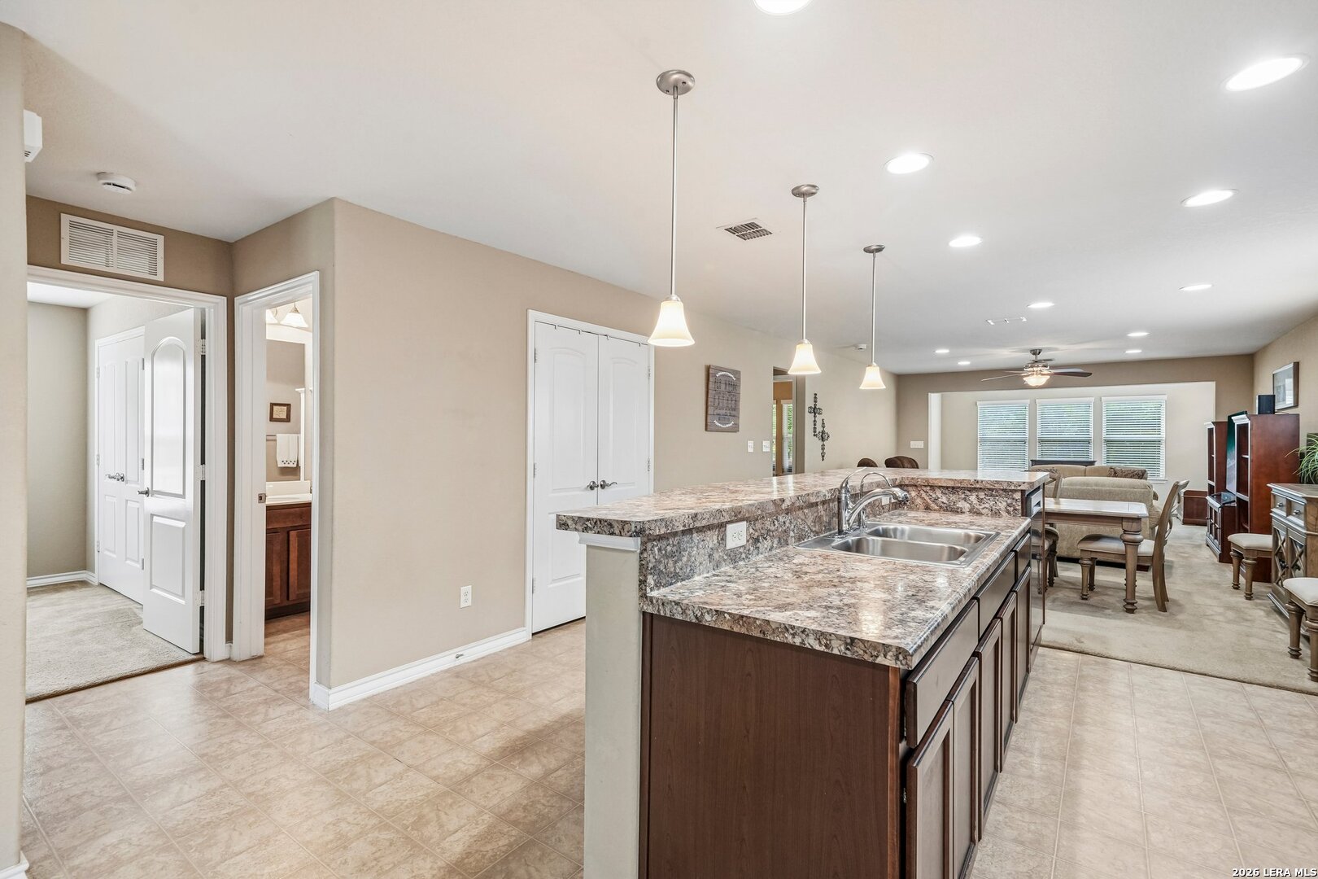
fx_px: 586
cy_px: 440
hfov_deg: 96.7
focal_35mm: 16
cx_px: 659
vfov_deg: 73.7
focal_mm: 16
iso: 800
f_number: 8
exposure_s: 1/15
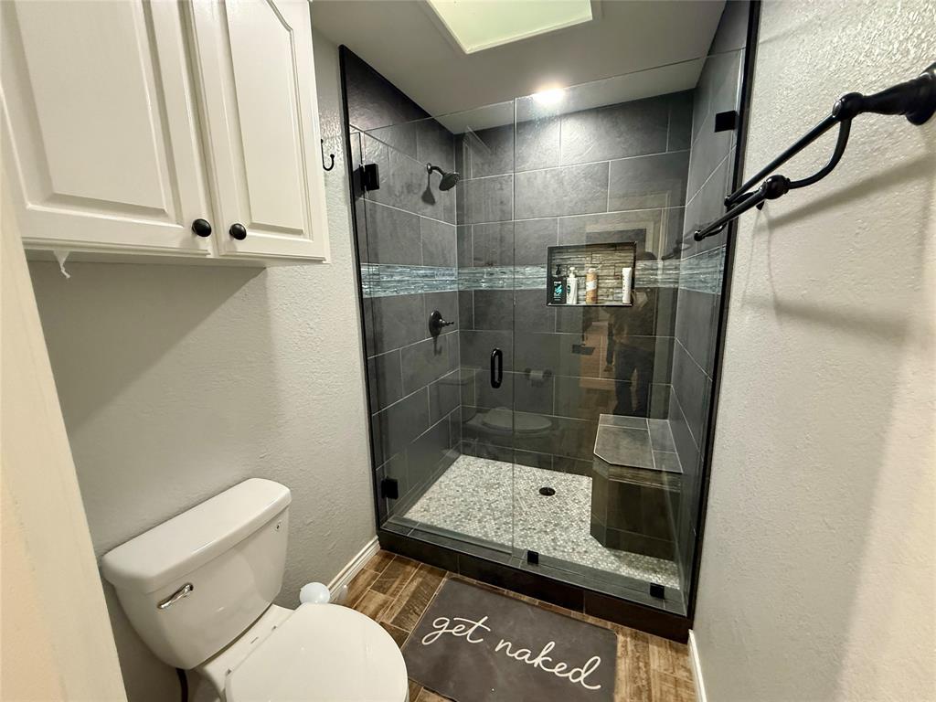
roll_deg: +1.0
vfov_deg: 85.7
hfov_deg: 102.1
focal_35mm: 14
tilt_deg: -9.8
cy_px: 351
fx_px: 379
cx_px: 468
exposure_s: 1/60
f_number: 2.2
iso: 640
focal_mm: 2.22
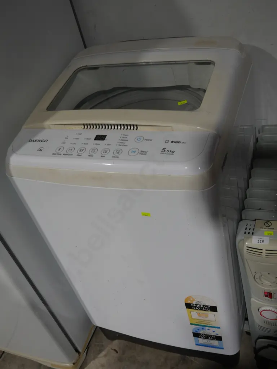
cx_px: 138
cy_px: 184
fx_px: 427
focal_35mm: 40
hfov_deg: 36.0
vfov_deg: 46.8
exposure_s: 1/80
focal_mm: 20
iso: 200
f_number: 4.4
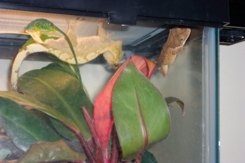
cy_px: 82
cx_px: 122
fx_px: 606
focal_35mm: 89
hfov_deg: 22.9
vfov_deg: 15.4
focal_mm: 18.7
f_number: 4
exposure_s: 1/60
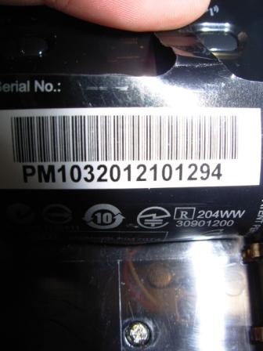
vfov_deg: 49.0
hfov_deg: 37.7
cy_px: 176
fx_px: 385
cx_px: 132
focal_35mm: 38
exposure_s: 1/32
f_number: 4.9
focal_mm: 6.3
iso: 50
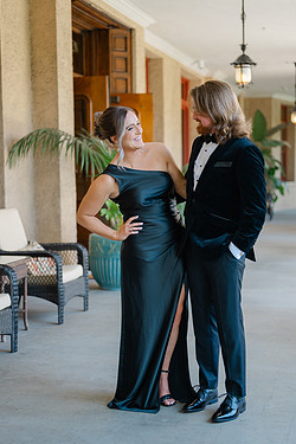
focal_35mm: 60
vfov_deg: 33.4
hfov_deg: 22.6
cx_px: 165
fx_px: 740
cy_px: 237
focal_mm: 50
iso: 64
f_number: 1.8
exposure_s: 1/160
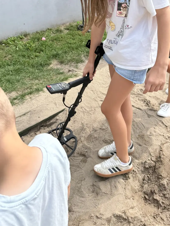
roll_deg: +0.7
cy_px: 69
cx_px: 80
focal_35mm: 36
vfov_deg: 50.1
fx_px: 236
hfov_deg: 39.6
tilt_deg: -30.5
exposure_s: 1/2801
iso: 100
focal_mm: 6.76
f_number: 1.78
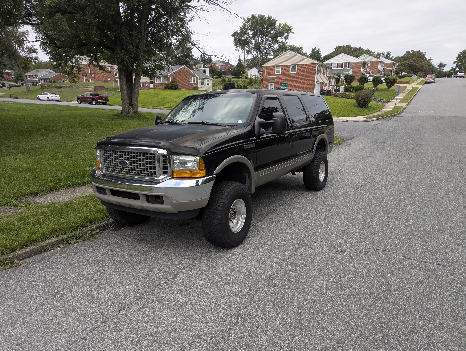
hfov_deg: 71.5
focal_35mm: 24
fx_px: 324
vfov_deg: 56.9
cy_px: 176
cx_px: 233
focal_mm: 6.81
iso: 38
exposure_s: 1/203
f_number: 1.85
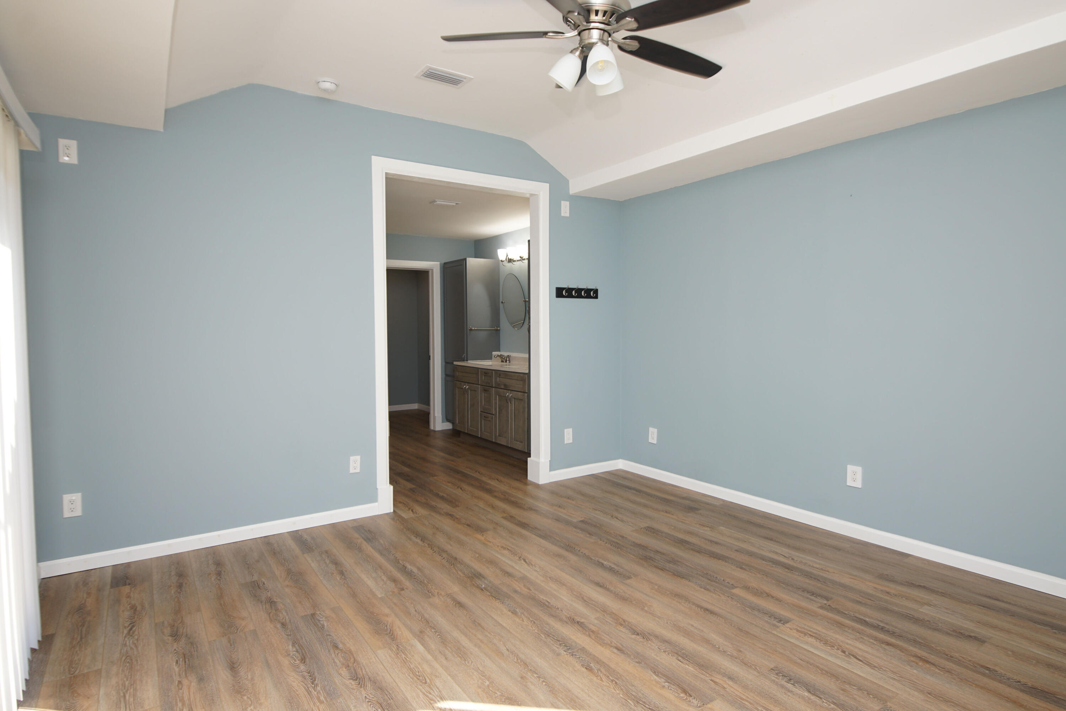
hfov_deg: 90.0
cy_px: 356
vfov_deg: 67.4
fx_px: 533
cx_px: 533
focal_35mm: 18
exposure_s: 1/60
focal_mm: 12
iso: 160
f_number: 4.5
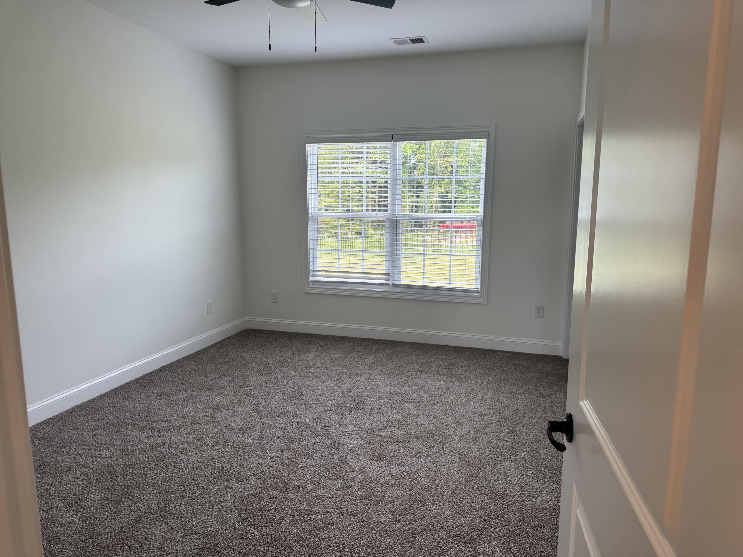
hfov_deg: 71.6
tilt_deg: -9.8
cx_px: 372
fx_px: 515
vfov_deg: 56.8
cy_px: 278
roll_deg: +0.2
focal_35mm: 24
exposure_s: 1/120
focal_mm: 6.76
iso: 100
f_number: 1.78
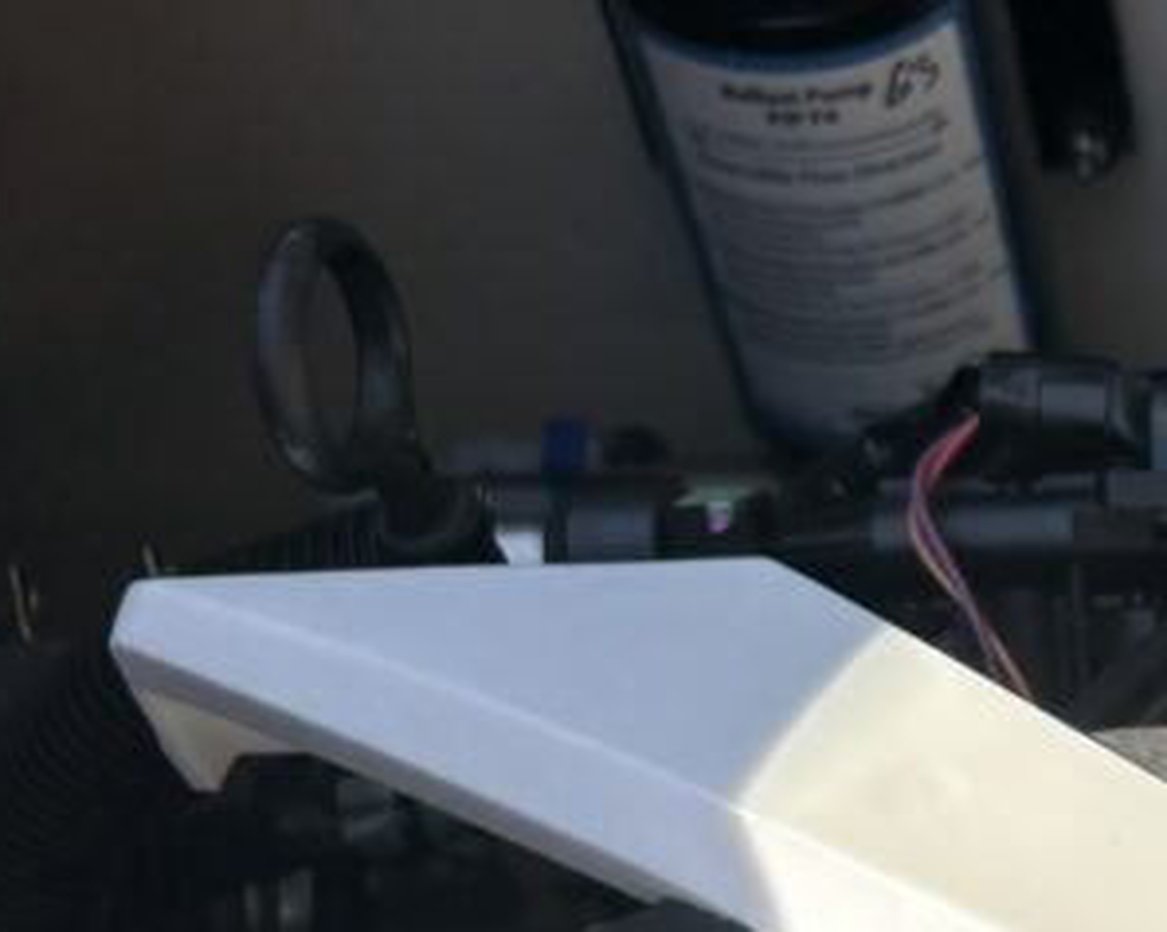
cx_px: 1940
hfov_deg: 17.9
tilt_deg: -59.9
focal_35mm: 91
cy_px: 1159
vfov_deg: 16.1
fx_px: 3141
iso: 50
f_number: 1.6
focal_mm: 5.96
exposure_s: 1/1092
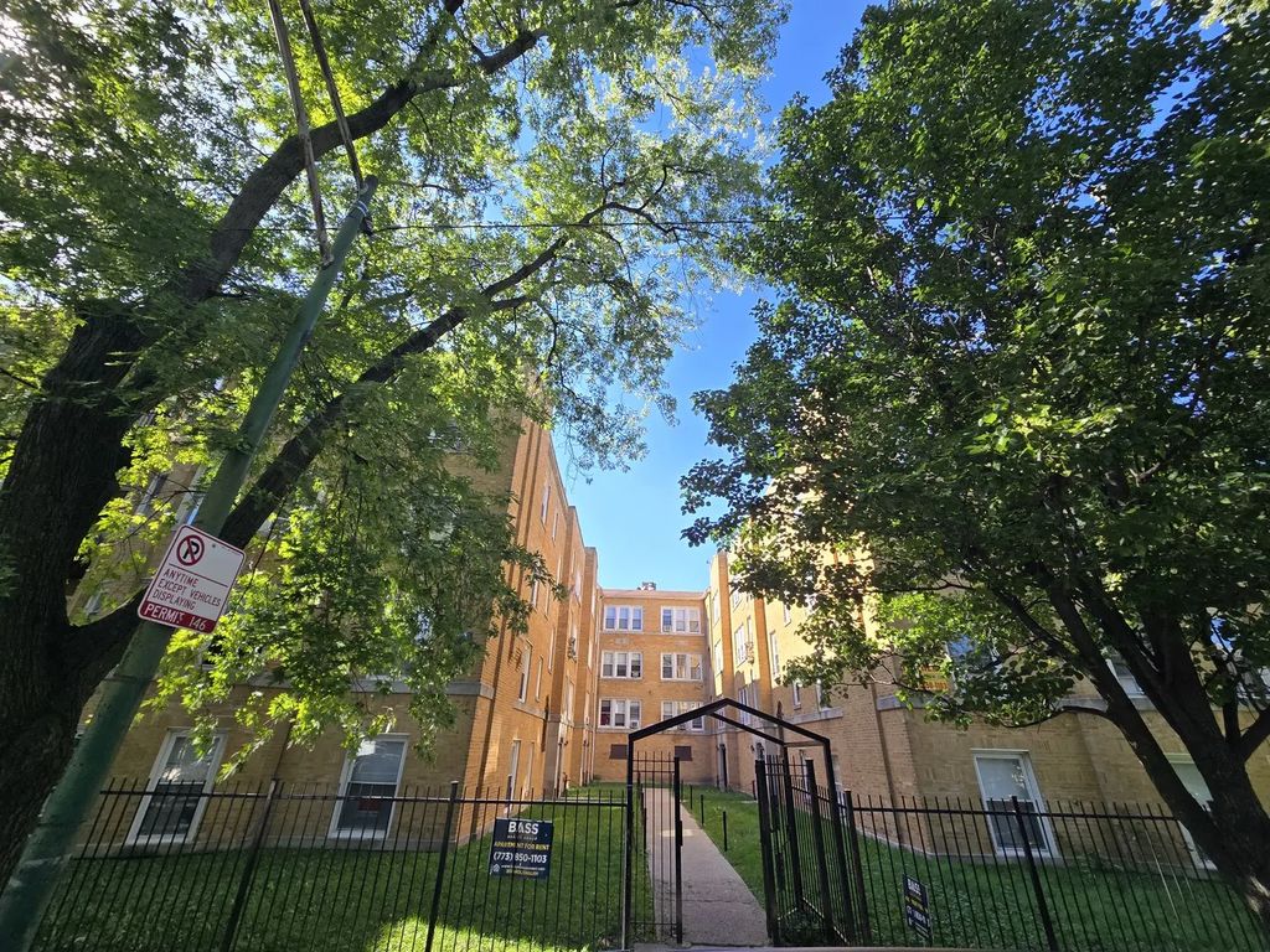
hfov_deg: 106.2
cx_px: 635
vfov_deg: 89.9
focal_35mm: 13
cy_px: 476
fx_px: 477
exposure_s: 1/542
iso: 50
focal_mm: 2.2
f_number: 2.2
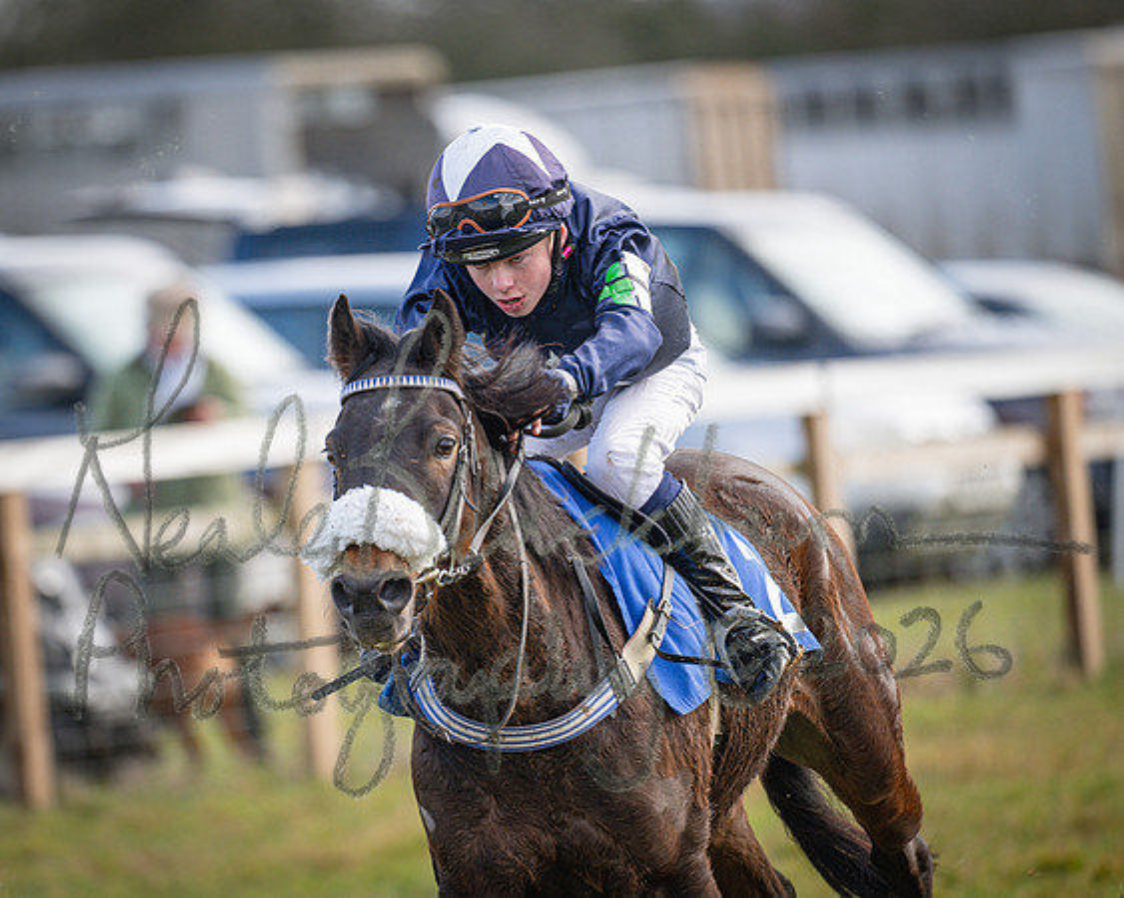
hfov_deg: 3.6
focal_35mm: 535
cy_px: 430
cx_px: 445
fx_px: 17799
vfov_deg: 2.9
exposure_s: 1/1000
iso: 640
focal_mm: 400
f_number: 4.5
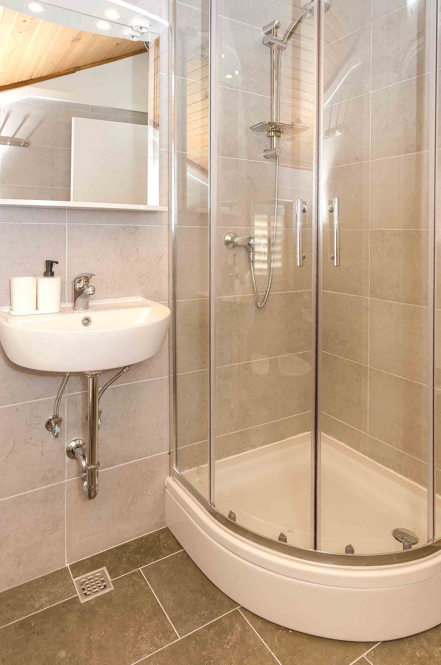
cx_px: 215
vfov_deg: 77.4
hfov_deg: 57.0
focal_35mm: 22
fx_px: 406
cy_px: 253
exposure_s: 1/50
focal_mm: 10
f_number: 7.1
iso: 100
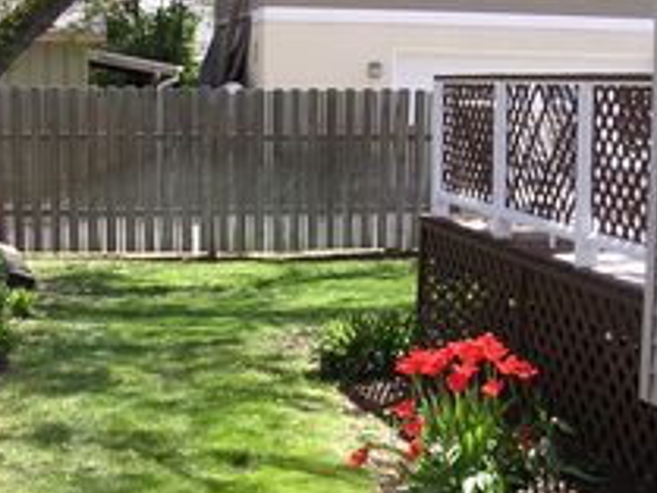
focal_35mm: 67
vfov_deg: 22.0
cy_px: 254
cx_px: 333
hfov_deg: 29.0
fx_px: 1272
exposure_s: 1/220
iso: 100
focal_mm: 5.8
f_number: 2.8
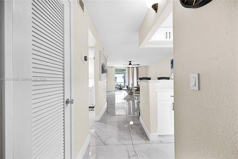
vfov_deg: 81.2
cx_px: 119
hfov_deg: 104.3
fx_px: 93
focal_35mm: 14
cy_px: 80
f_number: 4
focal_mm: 14
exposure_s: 1/40
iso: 100
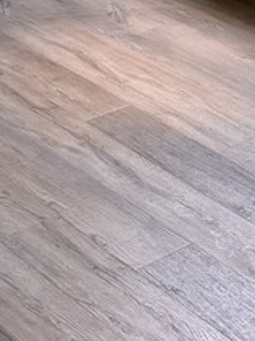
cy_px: -364
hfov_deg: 12.0
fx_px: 1209
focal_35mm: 123
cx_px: 197
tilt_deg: -4.7
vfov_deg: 13.5
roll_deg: -1.7
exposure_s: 1/60
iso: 200
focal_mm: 6.86
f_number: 1.78
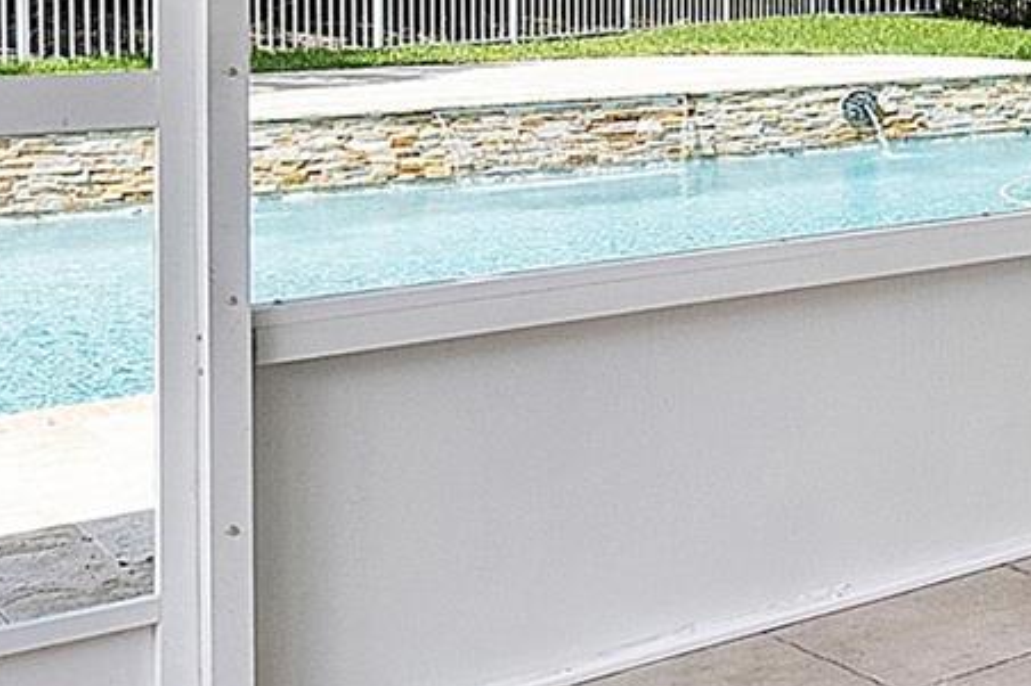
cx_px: 1533
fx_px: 1947
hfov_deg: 23.8
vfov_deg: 19.2
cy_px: -56
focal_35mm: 68
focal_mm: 10
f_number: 10
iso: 200
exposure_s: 1/80
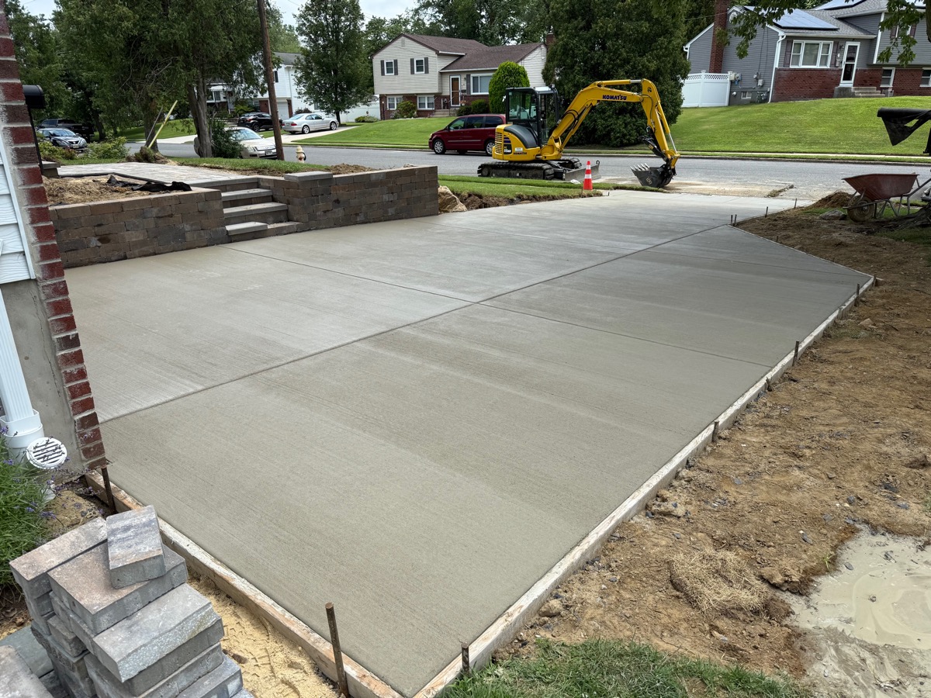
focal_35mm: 24
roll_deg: +0.7
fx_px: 645
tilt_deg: -20.6
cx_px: 466
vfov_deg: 56.8
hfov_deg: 71.6
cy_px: 349
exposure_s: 1/2703
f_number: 1.78
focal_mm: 6.76
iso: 80
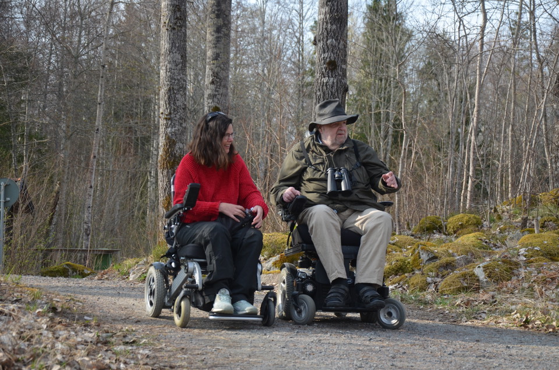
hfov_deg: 22.0
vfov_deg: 14.6
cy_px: 185
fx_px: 1441
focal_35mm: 93
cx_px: 280
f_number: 5.6
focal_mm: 62
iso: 320
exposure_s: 1/500
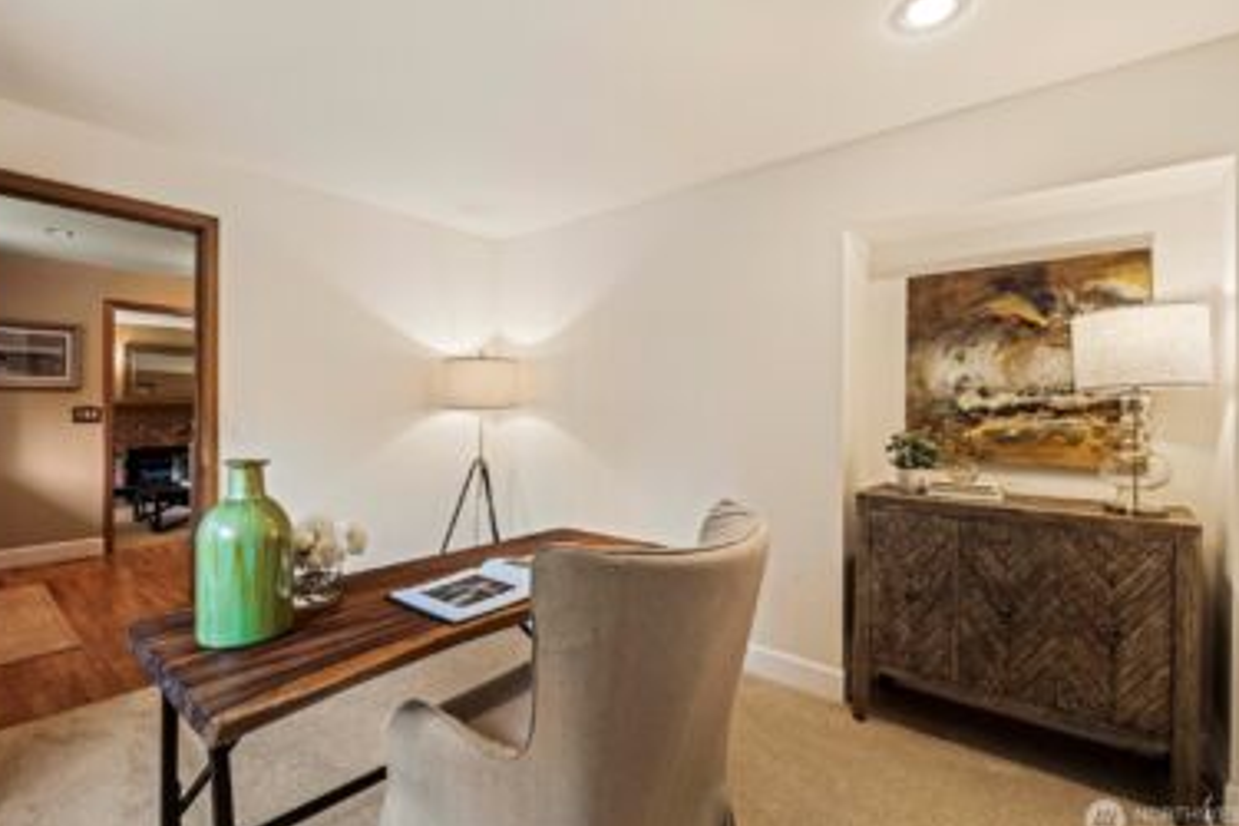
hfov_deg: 96.7
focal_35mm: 16
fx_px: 551
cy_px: 408
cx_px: 615
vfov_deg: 73.7
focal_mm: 10
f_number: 8
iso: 320
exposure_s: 2
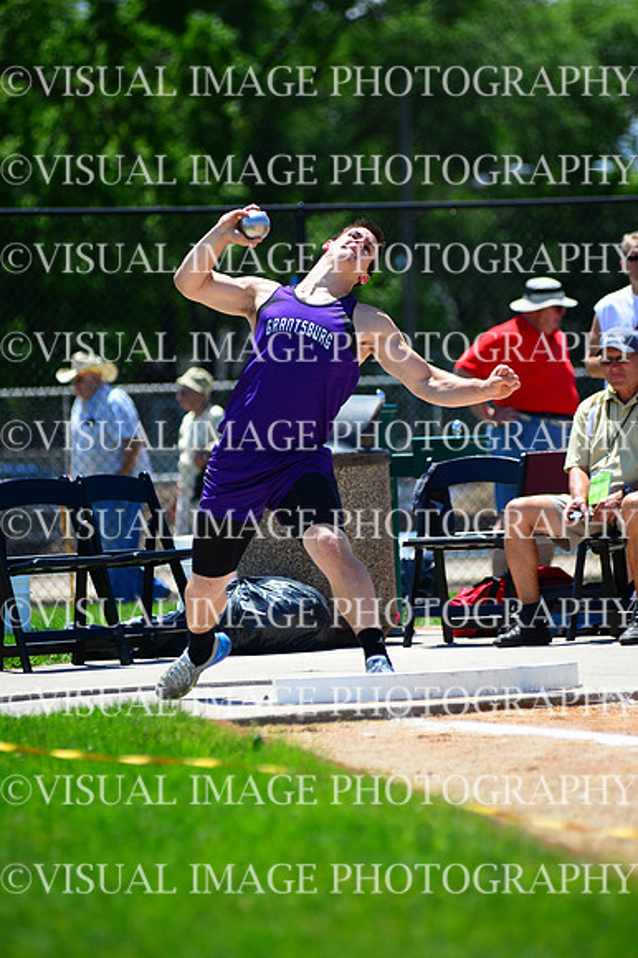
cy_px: 479
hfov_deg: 6.9
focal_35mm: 200
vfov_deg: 10.3
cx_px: 319
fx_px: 5323
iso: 320
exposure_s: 1/2000
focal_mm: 200
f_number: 4
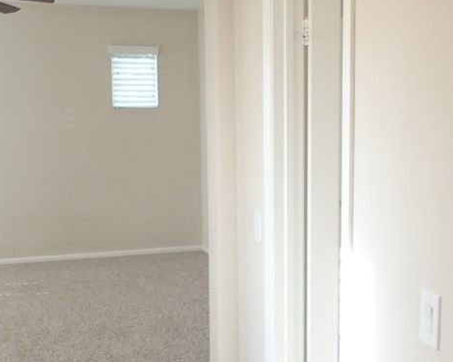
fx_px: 724
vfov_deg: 28.1
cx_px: 309
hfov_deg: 34.4
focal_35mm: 54
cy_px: 201
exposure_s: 1/80
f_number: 2
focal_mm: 4.5
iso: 100
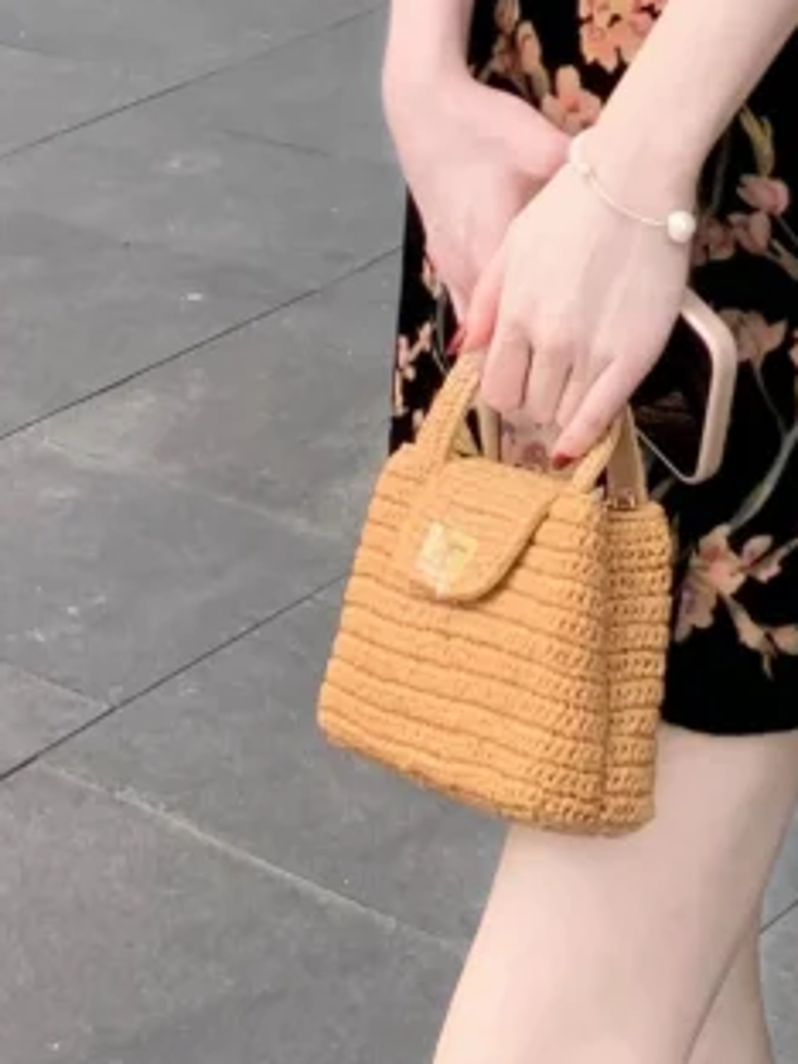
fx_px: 3688
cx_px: 614
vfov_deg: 13.9
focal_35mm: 120
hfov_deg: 12.3
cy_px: -1078
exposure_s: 1/60
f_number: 1.5
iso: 125
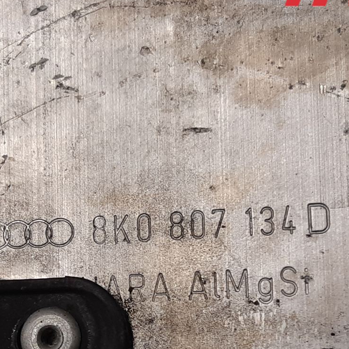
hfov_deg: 26.6
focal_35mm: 64
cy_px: 291
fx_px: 730
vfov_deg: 26.3
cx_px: 90
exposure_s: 1/50
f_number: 1.7
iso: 40
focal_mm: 3.93
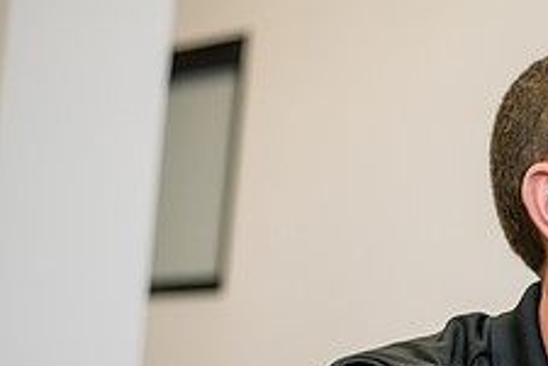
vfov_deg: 10.5
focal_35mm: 129
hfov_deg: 15.3
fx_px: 1964
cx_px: 665
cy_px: 421
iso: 800
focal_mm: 50
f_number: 2.2
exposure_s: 1/200
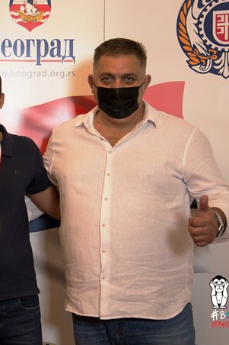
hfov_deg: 15.8
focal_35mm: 85
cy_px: 144
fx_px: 812
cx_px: 1
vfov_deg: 23.9
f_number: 4.2
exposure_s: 1/60
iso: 800
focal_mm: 48
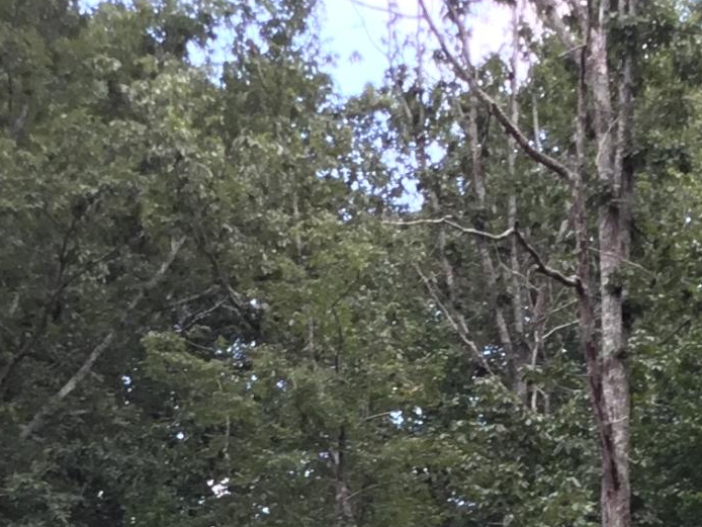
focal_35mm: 134
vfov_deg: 10.6
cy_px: 816
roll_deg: -1.5
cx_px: 404
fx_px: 2718
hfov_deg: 14.7
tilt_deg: +14.7
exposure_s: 1/30
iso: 25
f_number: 2.4
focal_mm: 3.3
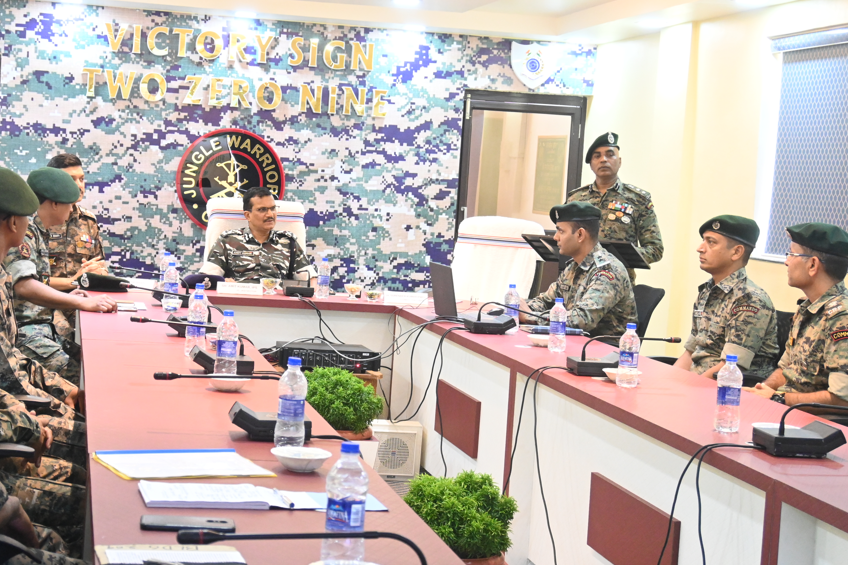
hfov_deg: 31.5
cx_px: 328
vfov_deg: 21.4
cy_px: 259
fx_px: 1499
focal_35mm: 64
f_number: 5
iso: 3200
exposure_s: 1/80
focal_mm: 33
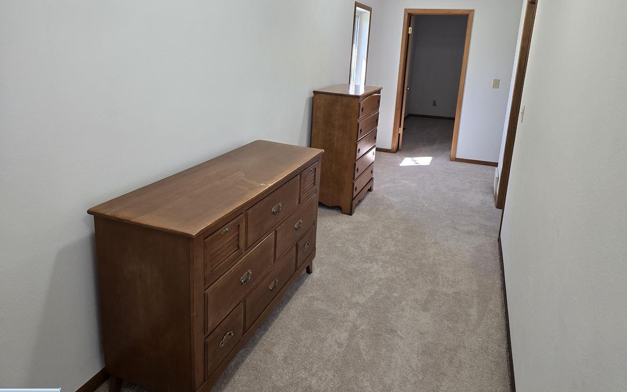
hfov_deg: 72.5
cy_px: 165
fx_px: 427
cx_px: 314
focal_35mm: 25
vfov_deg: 49.1
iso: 200
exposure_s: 1/120
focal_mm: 6.3
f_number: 1.7
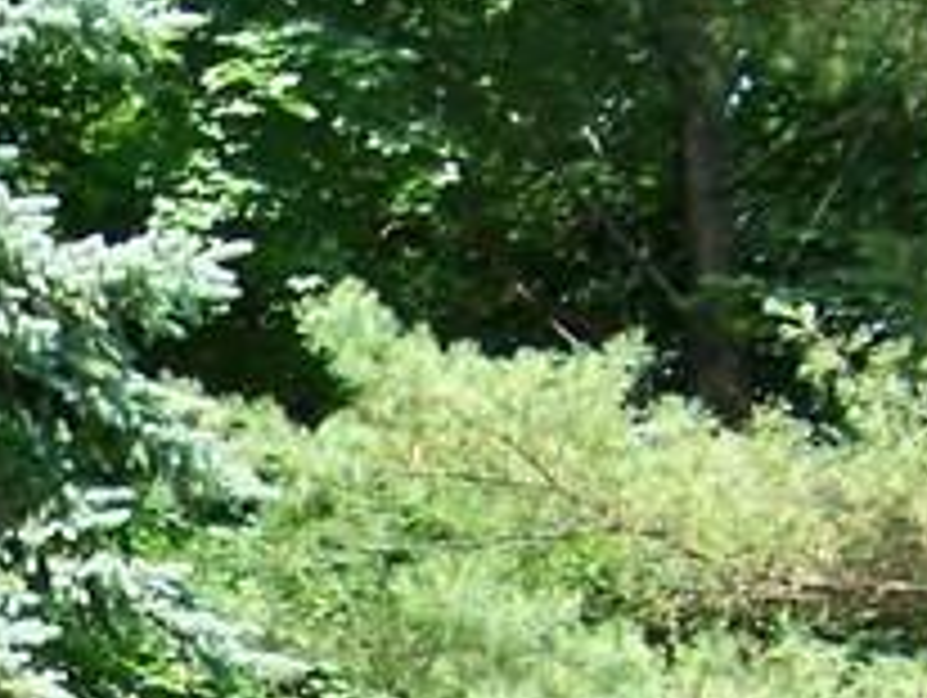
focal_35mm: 164
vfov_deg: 8.5
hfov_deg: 11.5
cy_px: 1527
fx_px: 4397
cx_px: -454
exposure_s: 1/250
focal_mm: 5.85
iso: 80
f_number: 2.8
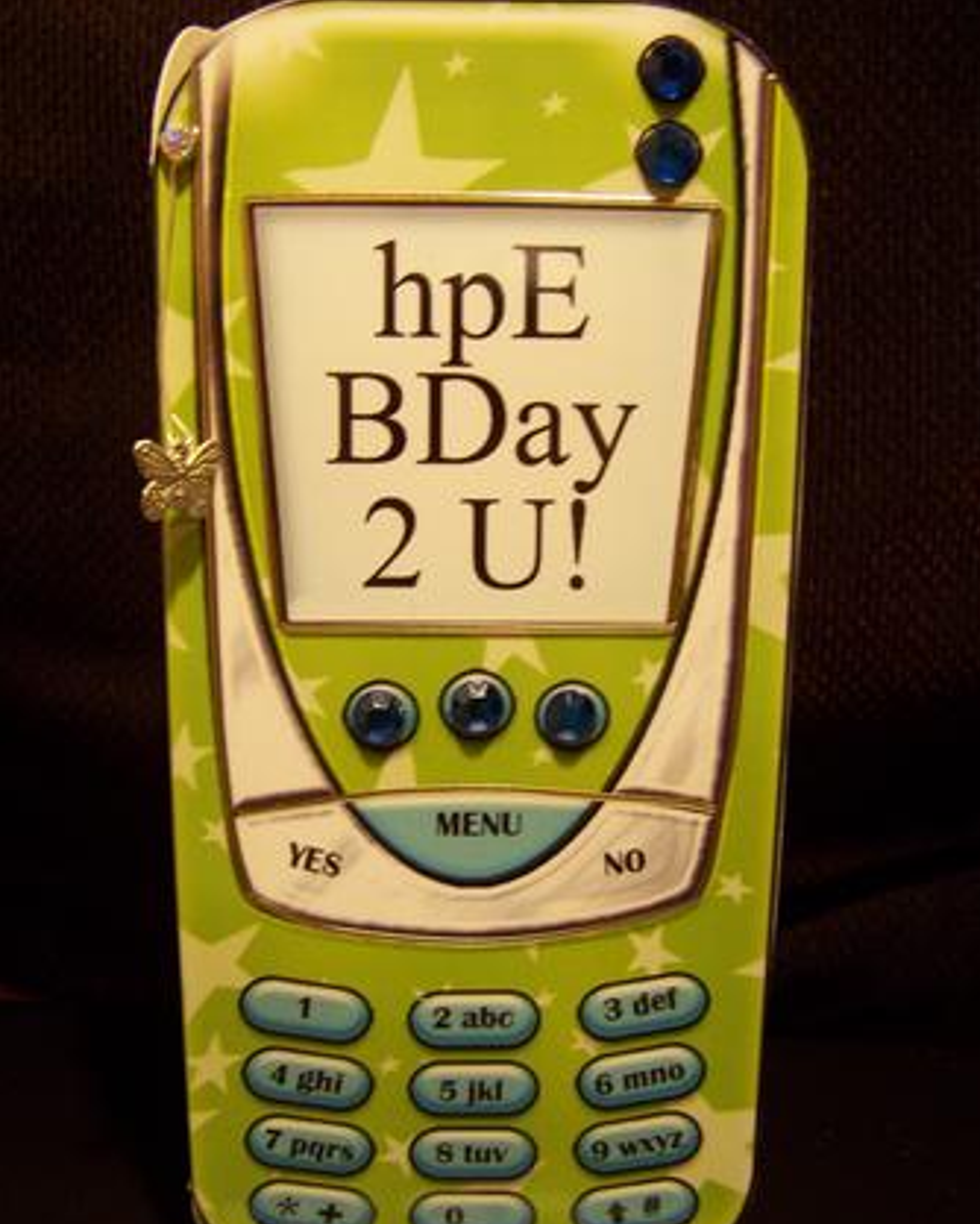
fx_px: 1449
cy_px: 652
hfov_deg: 37.4
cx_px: 490
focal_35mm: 40
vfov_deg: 45.7
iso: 160
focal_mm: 6.3
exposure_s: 1/8
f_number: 2.8
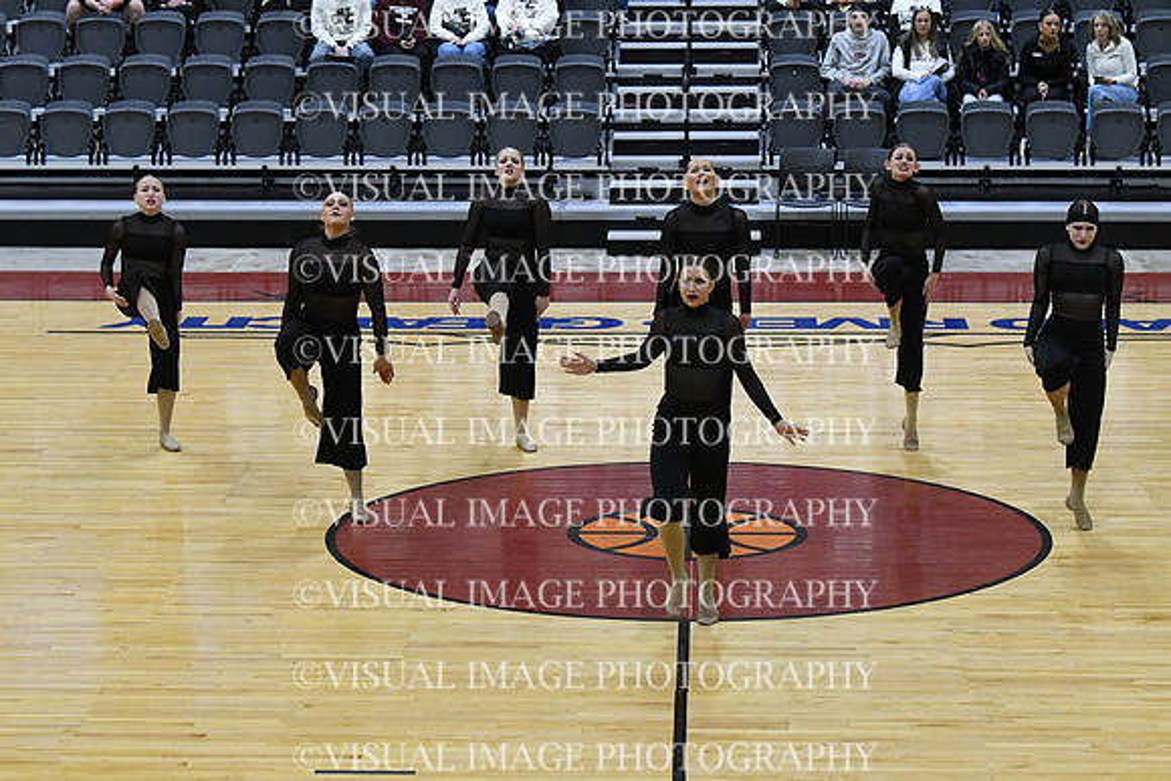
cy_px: 390
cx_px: 586
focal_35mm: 105
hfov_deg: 19.5
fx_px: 3416
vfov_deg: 13.0
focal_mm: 70
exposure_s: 1/500
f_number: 4
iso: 5000
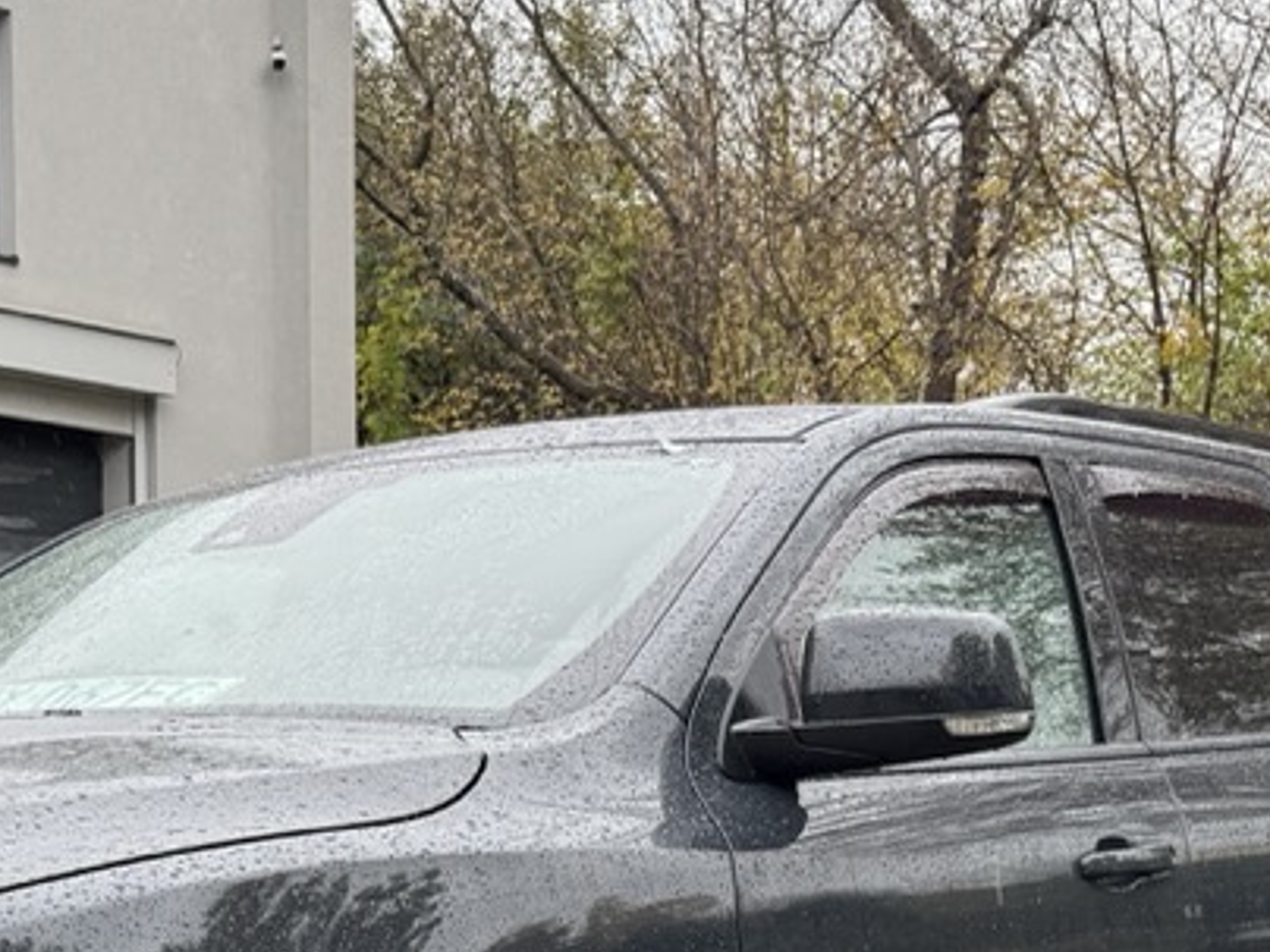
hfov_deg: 25.1
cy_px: 883
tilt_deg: -3.4
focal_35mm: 76
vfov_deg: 19.0
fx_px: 2788
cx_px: 204
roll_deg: +1.7
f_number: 1.78
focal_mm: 6.76
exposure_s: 1/312
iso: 80
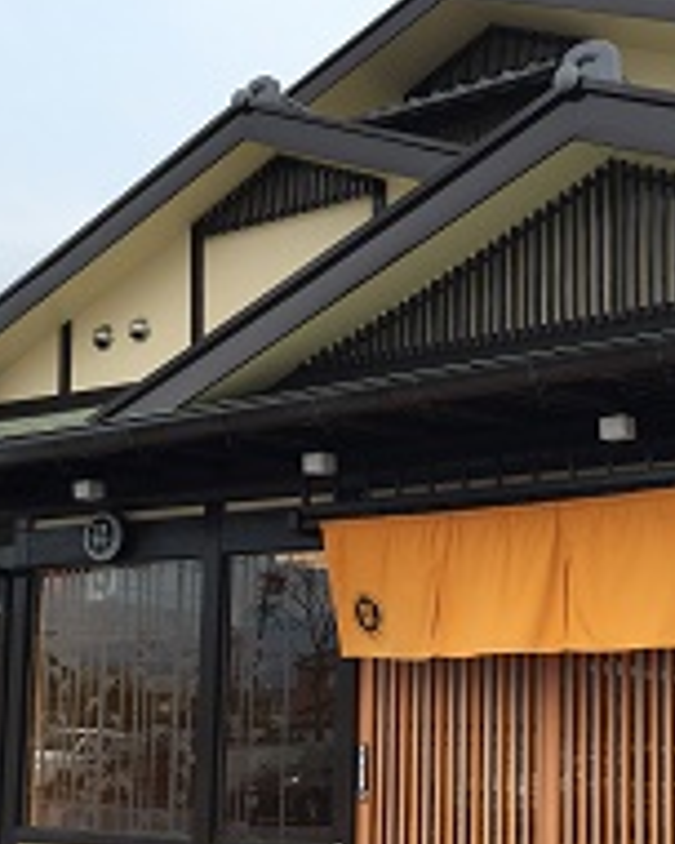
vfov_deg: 34.4
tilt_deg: +3.0
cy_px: 562
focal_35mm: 54
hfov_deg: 27.8
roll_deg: -0.5
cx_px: 477
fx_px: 1348
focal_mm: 4.15
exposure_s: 1/1282
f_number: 2.2
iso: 25
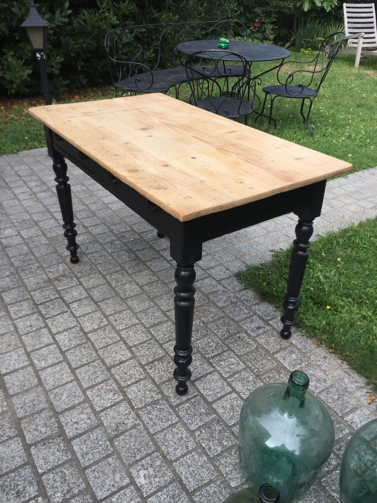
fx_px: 421
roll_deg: -0.8
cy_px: 252
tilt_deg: -33.2
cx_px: 188
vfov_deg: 61.7
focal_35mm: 29
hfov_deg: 48.2
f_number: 2.2
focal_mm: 4.15
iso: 32
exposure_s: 1/879
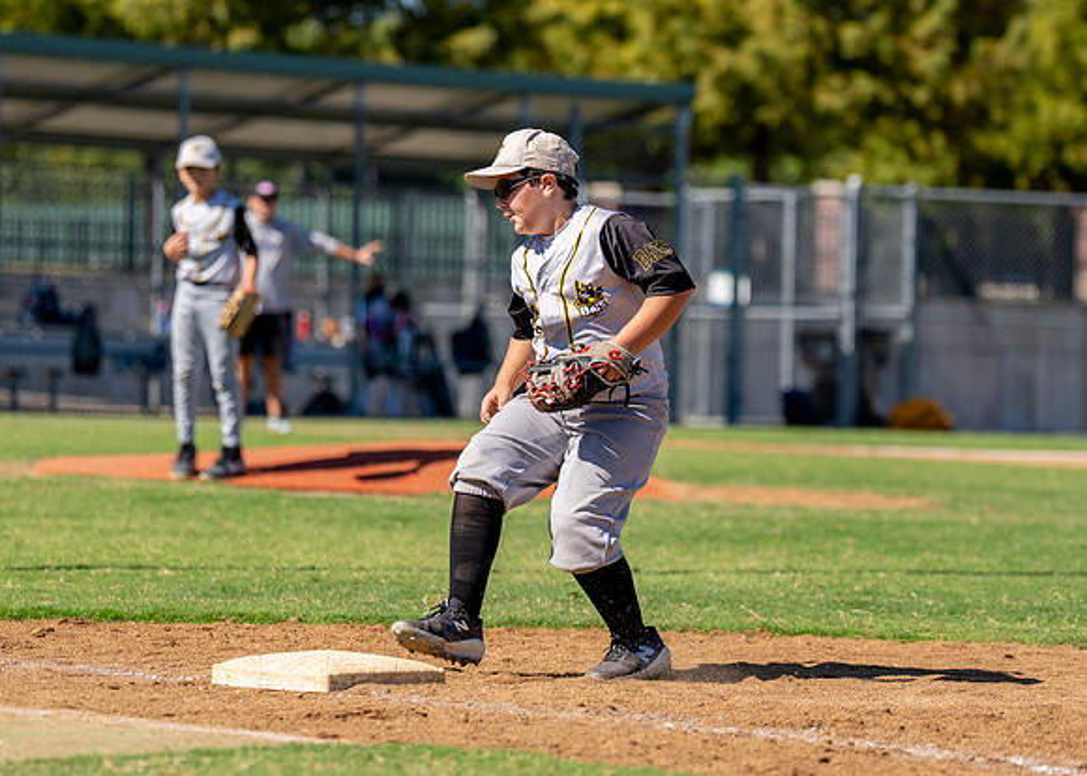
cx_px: 587
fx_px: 5869
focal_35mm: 190
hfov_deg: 10.6
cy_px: 320
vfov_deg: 7.6
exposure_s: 1/3200
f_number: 2.8
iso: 125
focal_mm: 138
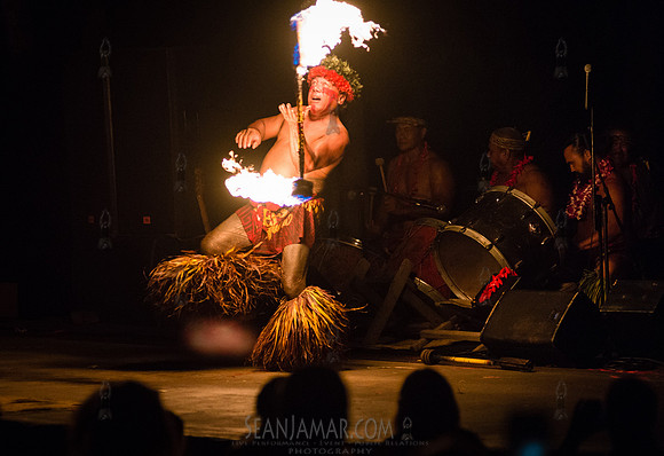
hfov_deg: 9.8
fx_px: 3870
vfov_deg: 6.7
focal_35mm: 208
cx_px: 254
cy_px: 273
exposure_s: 1/500
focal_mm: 170
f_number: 2.8
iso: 4000
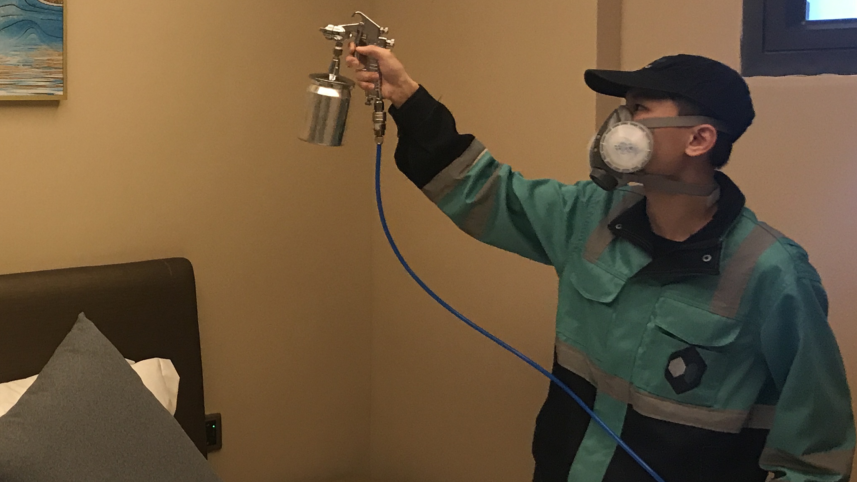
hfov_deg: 32.8
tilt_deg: -3.9
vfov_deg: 20.0
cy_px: 202
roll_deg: +2.3
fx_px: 1363
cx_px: 56
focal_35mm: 60
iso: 64
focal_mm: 3.99
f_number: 1.8
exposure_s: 1/17
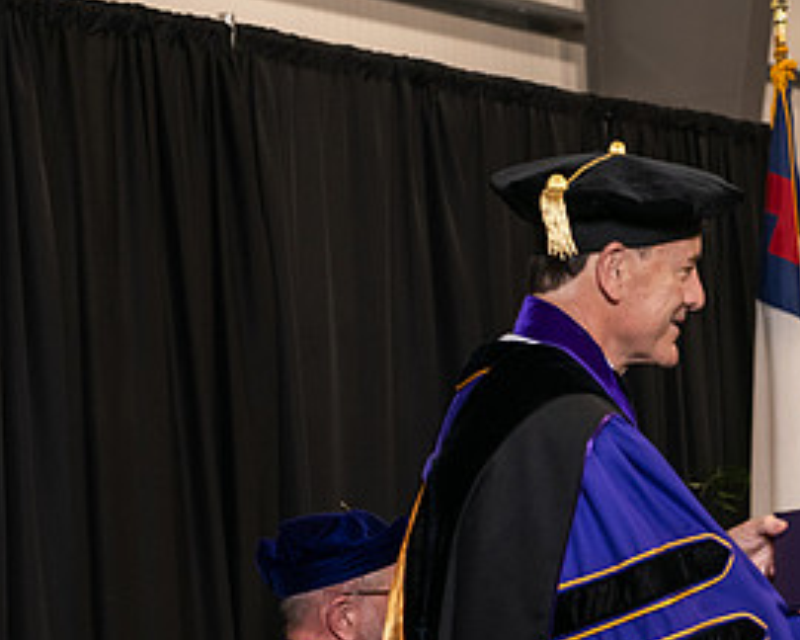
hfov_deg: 15.1
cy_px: 541
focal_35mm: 125
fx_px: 2960
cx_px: 800
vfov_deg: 12.3
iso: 1600
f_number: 5
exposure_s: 1/125
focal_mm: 62
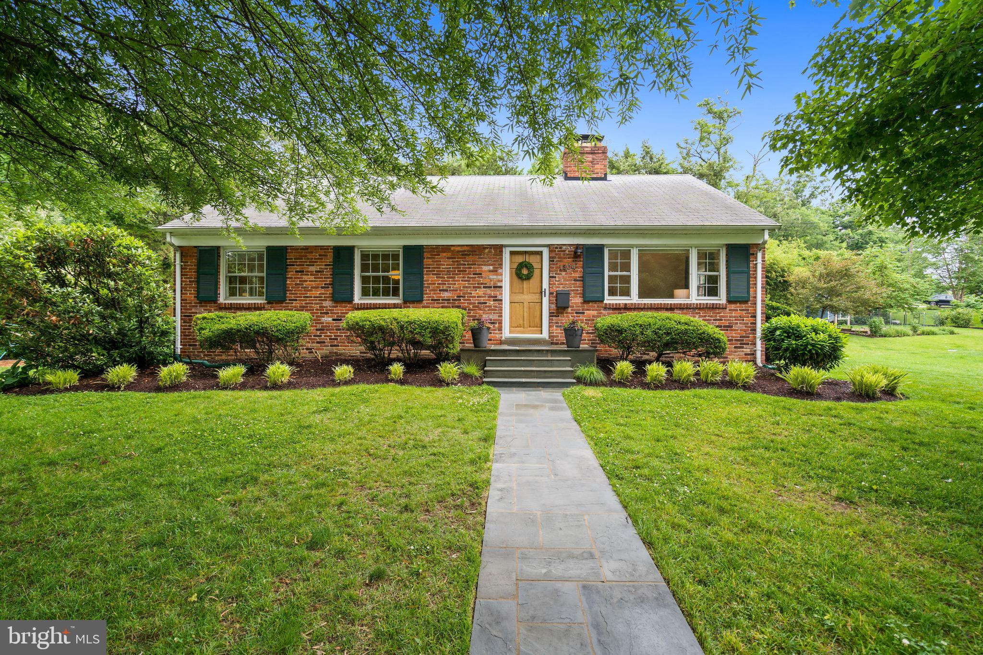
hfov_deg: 96.7
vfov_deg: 73.7
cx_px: 492
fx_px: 437
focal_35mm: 16
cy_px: 328
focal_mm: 16
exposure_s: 1/100
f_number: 4
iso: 200
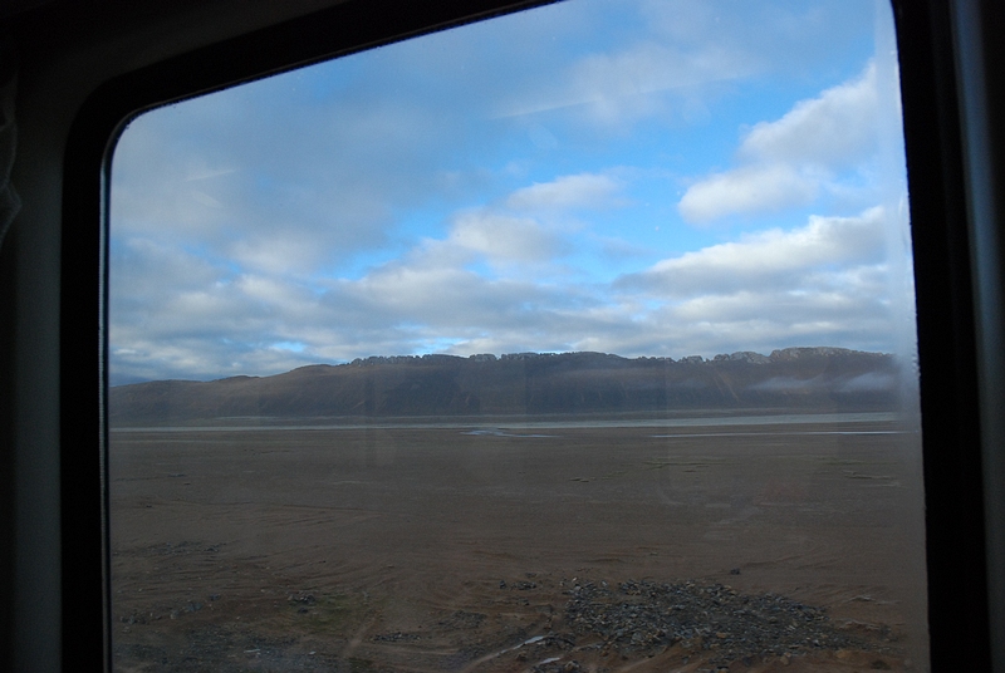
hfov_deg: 67.3
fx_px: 755
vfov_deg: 48.1
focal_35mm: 27
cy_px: 336
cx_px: 502
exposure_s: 1/400
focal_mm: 18
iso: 500
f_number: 5
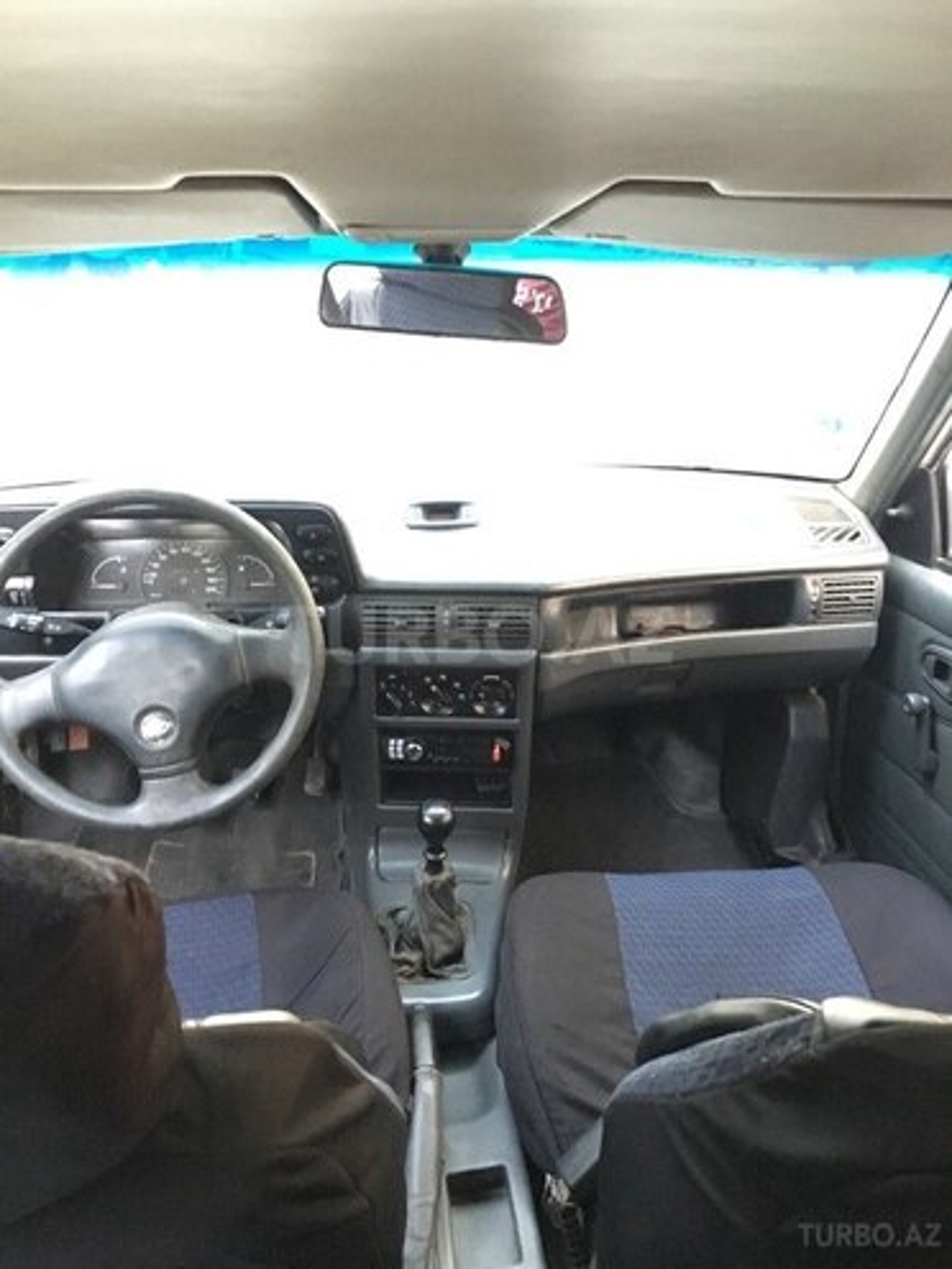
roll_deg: +0.9
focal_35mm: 29
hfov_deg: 48.2
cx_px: 476
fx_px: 1063
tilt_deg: -18.7
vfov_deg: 61.7
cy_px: 634
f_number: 2.2
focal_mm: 4.15
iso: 800
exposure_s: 1/17
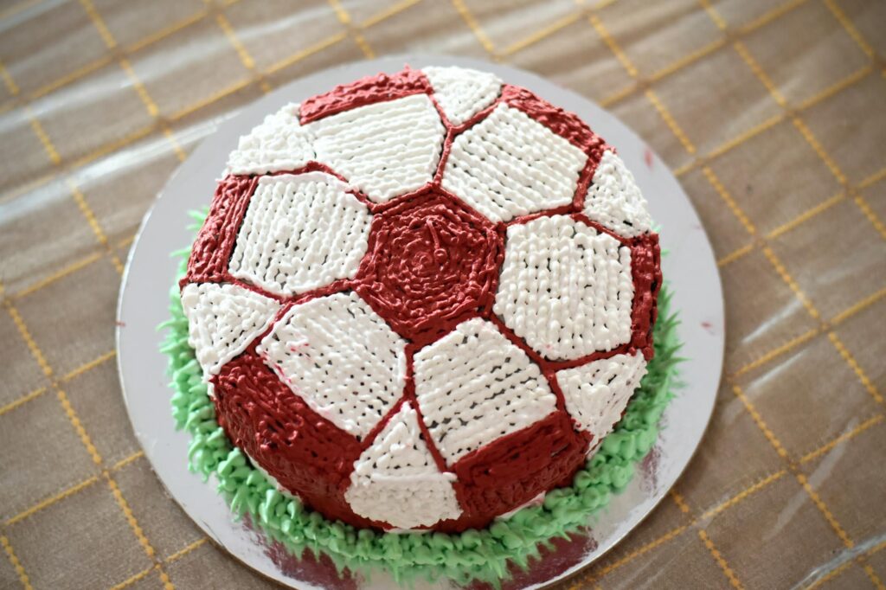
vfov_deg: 18.2
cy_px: 295
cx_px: 443
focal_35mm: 75
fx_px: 1845
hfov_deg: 27.0
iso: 800
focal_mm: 50
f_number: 2.8
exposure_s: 1/60
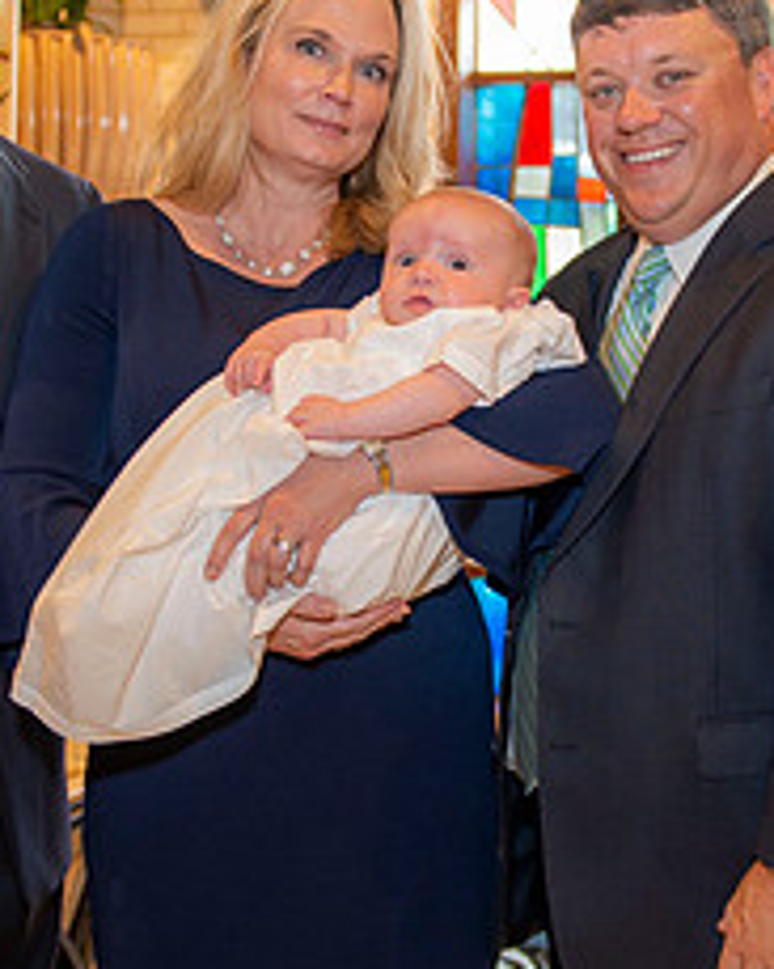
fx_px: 2063
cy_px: 477
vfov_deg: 26.4
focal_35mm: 72
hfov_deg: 21.2
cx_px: 488
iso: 1000
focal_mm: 27
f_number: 2.8
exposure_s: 1/100
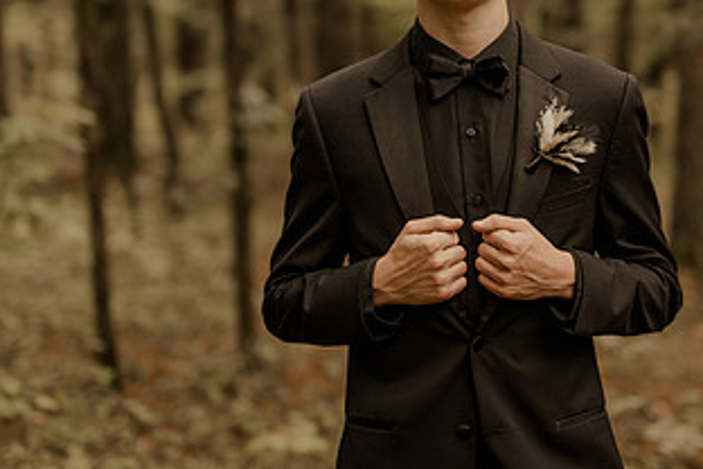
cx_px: 399
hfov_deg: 21.9
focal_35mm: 93
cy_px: 141
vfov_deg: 14.7
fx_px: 1816
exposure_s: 1/200
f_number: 1.8
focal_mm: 50
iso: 64
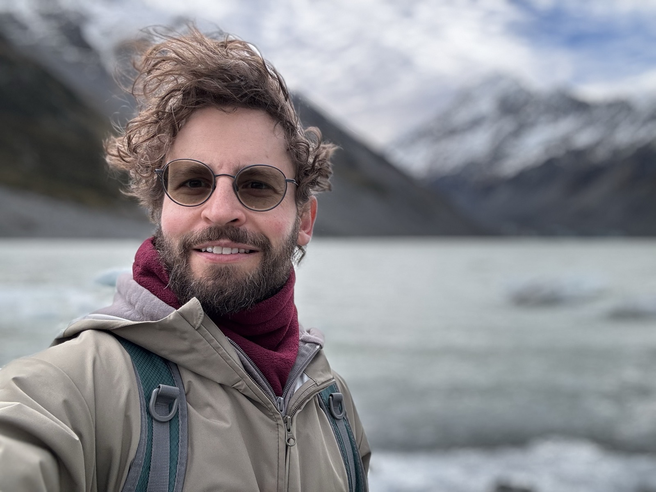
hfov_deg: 60.0
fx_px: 569
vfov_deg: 46.8
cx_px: 328
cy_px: 246
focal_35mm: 30
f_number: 1.9
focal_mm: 2.69
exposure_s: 1/172
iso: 32
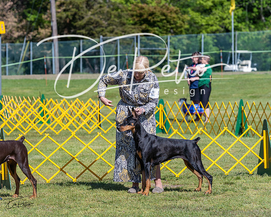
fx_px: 1634
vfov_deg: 7.6
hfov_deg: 9.5
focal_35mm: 204
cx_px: 136
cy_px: 108
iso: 400
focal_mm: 181
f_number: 6.3
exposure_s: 1/2000
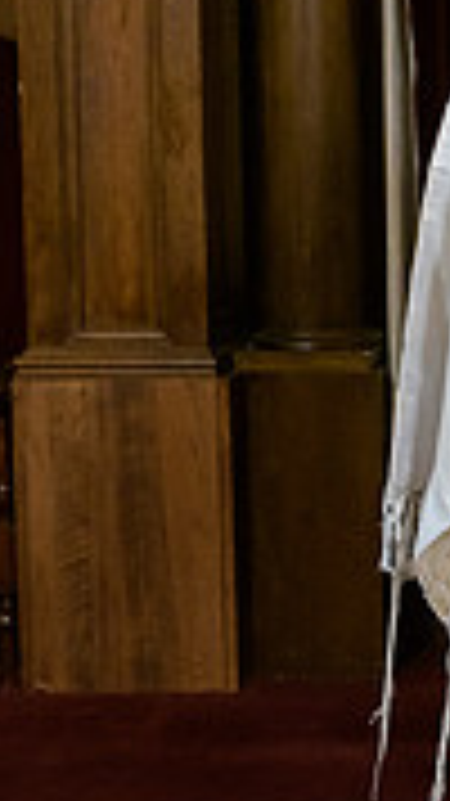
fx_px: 2421
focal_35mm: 114
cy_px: 224
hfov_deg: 10.1
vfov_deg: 18.7
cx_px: 788
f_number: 5.6
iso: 1600
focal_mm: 32
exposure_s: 1/125
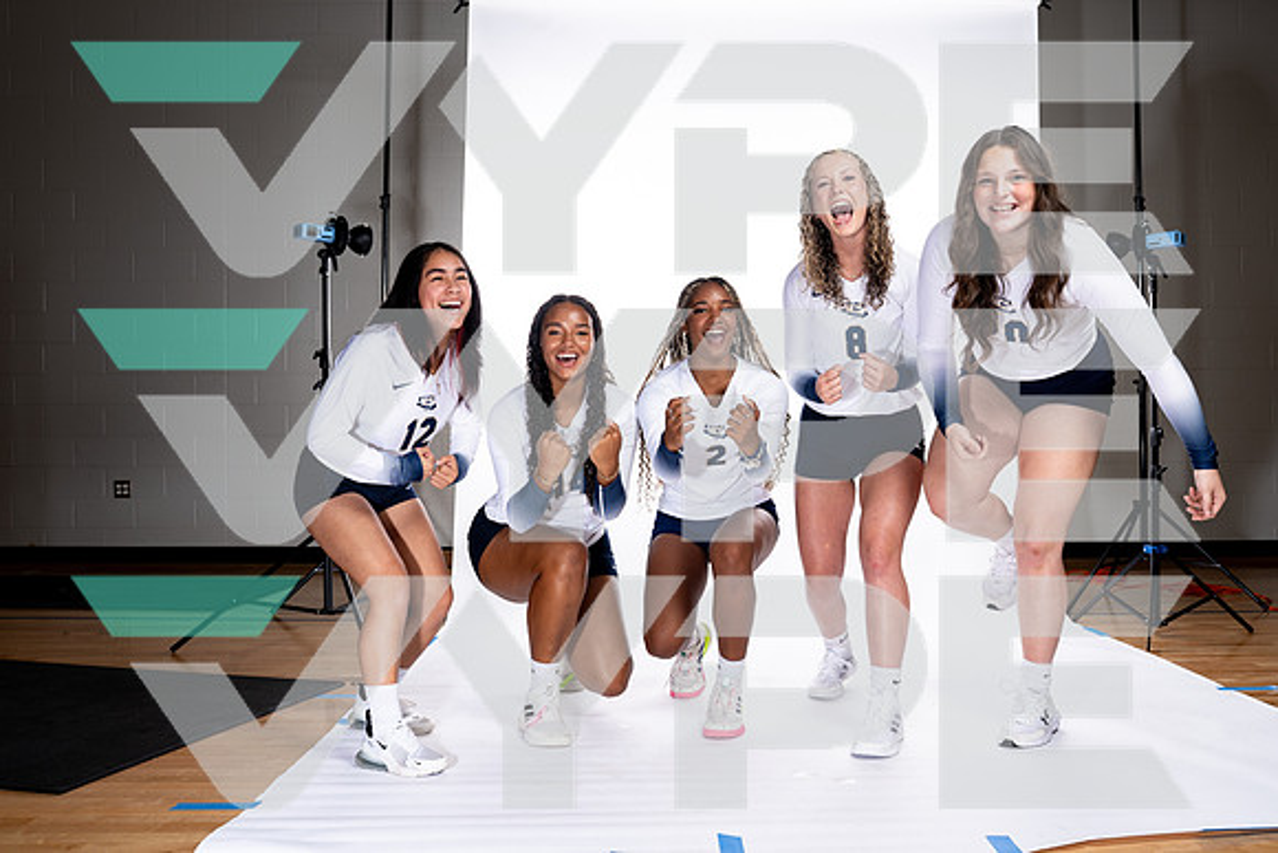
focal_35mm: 32
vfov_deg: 41.0
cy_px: 439
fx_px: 1141
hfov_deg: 58.5
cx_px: 669
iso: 100
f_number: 5.6
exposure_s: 1/250
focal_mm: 30
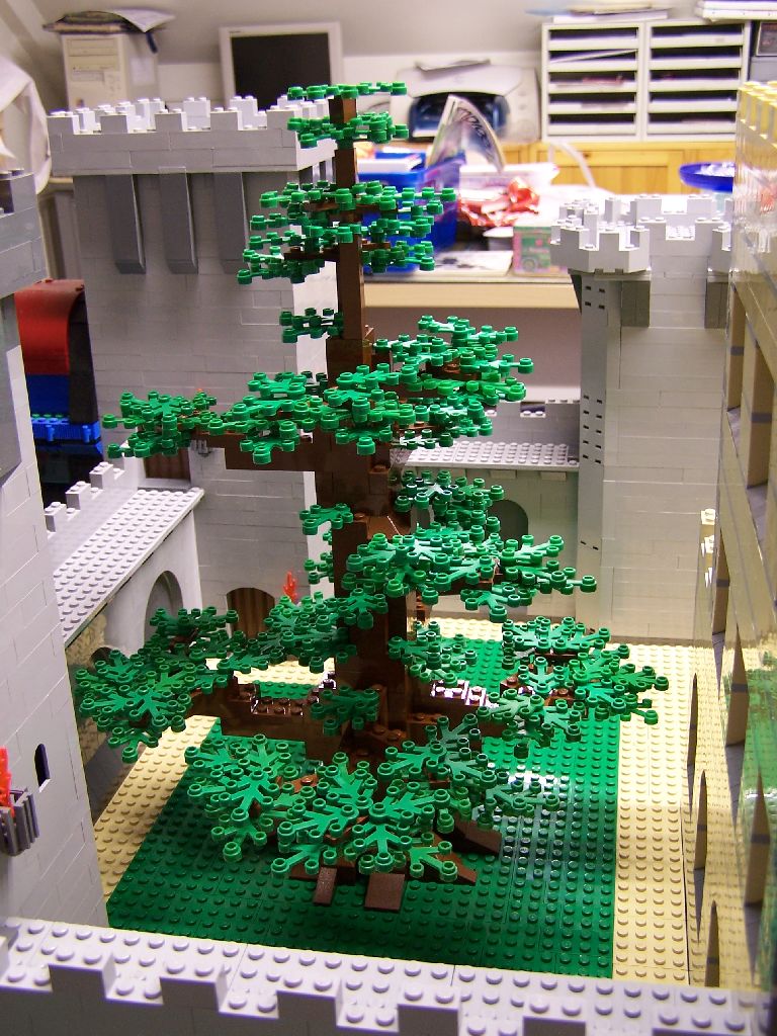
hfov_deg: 36.0
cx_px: 388
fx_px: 1197
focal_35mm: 40
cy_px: 518
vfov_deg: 46.8
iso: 80
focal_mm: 6.7
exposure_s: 1/4
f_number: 2.8
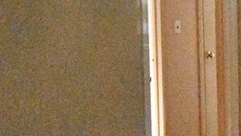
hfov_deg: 17.2
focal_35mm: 122
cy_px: 72
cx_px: 234
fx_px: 780
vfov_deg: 10.0
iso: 51200
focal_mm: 18
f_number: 5.6
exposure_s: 1/1600
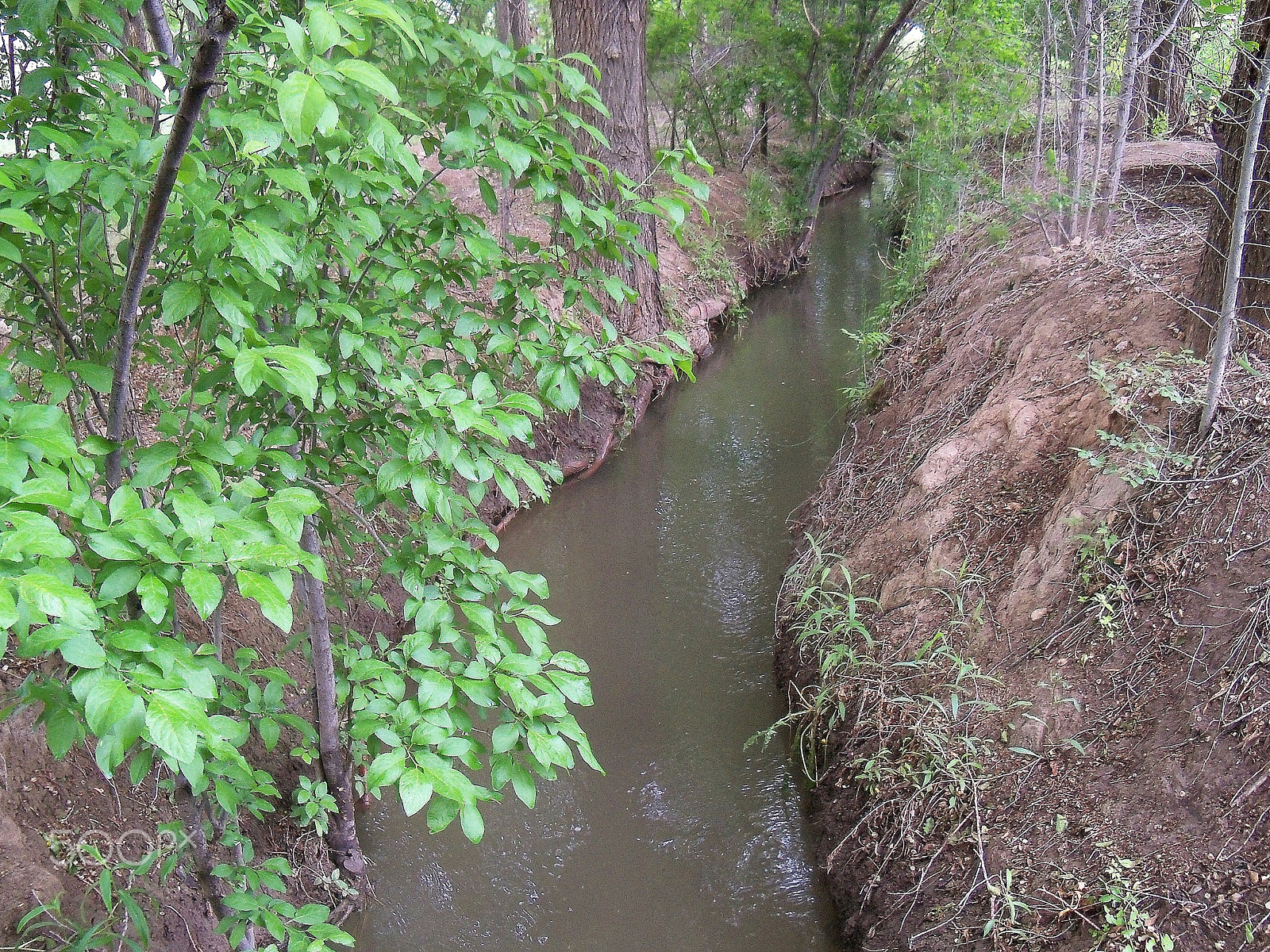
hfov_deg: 52.6
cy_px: 476
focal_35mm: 35
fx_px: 1284
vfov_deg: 40.7
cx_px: 635
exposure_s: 1/40
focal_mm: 6.2
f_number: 3.5
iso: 320
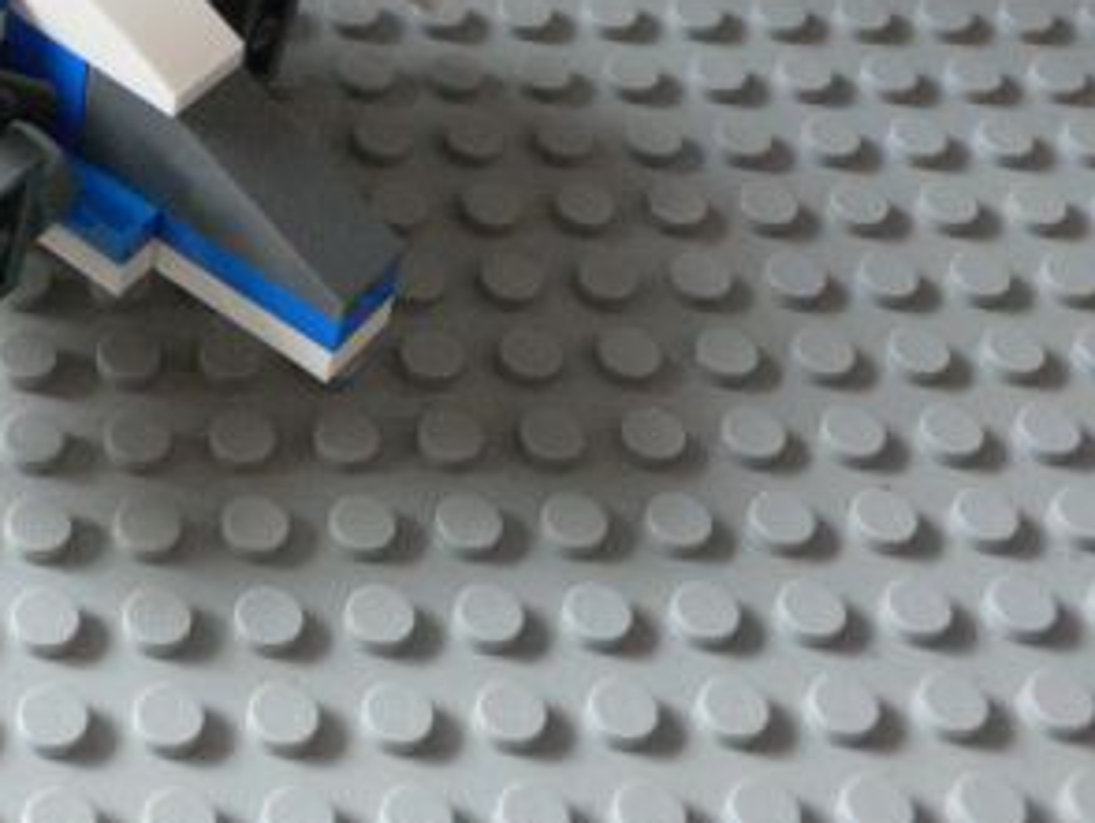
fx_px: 2343
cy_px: -15
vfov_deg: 19.3
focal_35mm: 74
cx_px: -93
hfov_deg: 24.6
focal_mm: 6.3
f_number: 2.8
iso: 200
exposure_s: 1/6
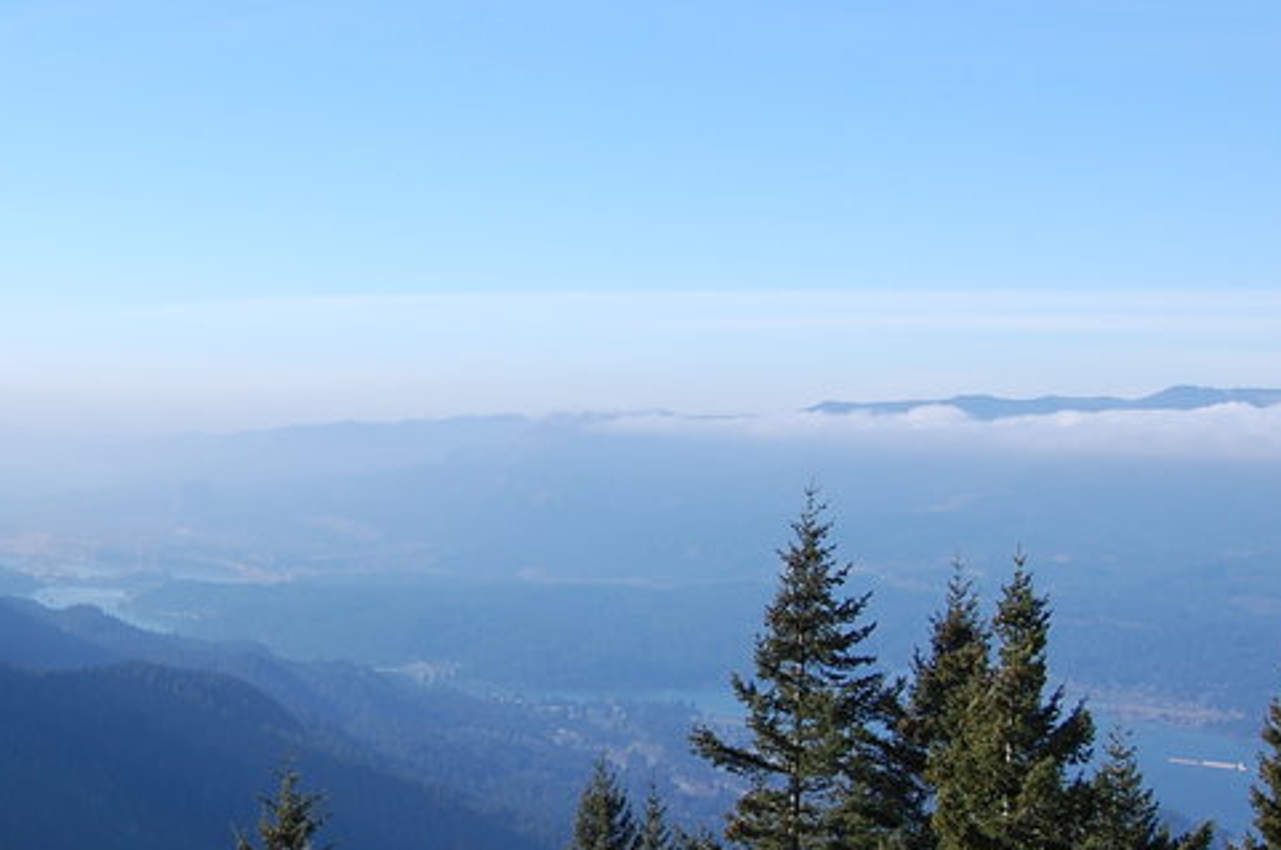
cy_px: 476
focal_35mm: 73
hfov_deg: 27.4
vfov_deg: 18.6
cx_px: 338
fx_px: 2593
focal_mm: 26
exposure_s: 1/320
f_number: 9
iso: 200
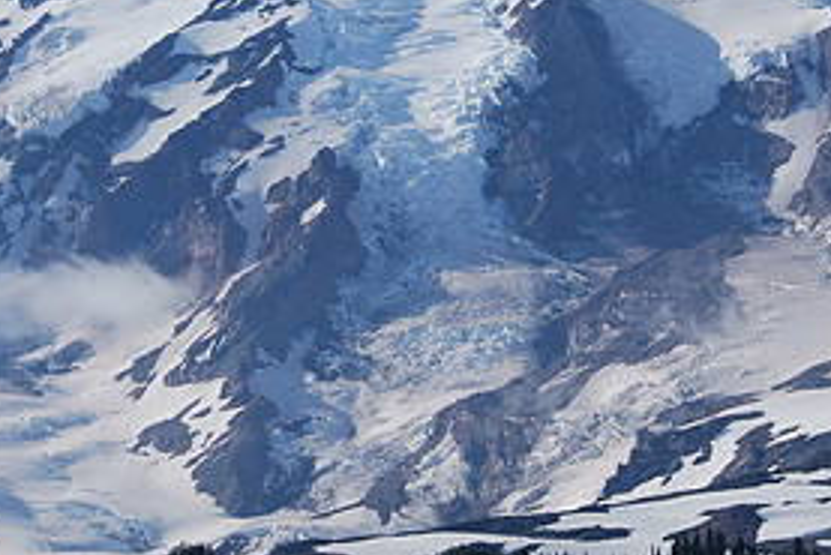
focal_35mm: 220
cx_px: 462
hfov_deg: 9.3
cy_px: 183
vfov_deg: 6.3
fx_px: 5081
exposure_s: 1/250
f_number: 10
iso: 125
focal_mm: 70
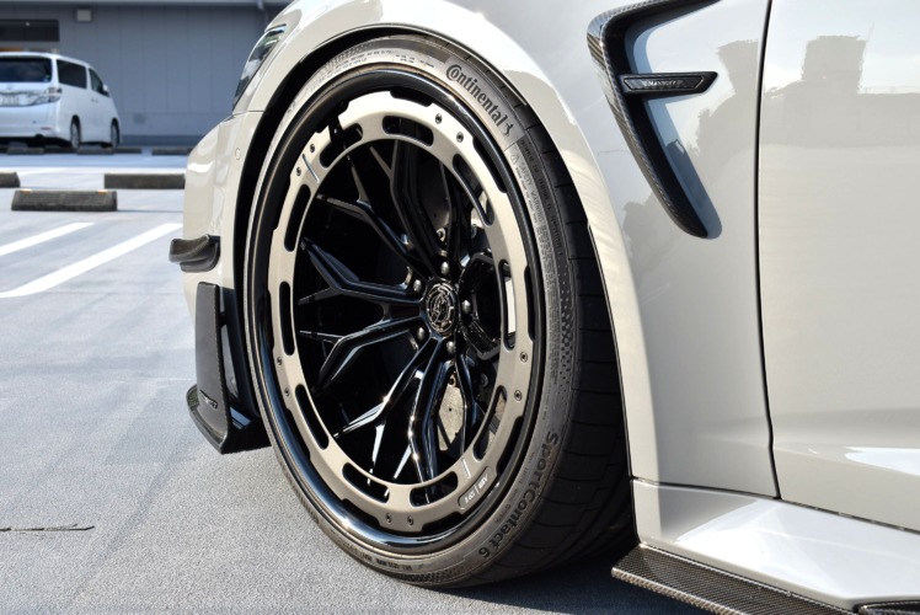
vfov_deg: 25.8
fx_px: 1343
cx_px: 460
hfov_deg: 37.8
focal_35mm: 52
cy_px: 308
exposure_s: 1/250
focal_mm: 35
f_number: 8
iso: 200
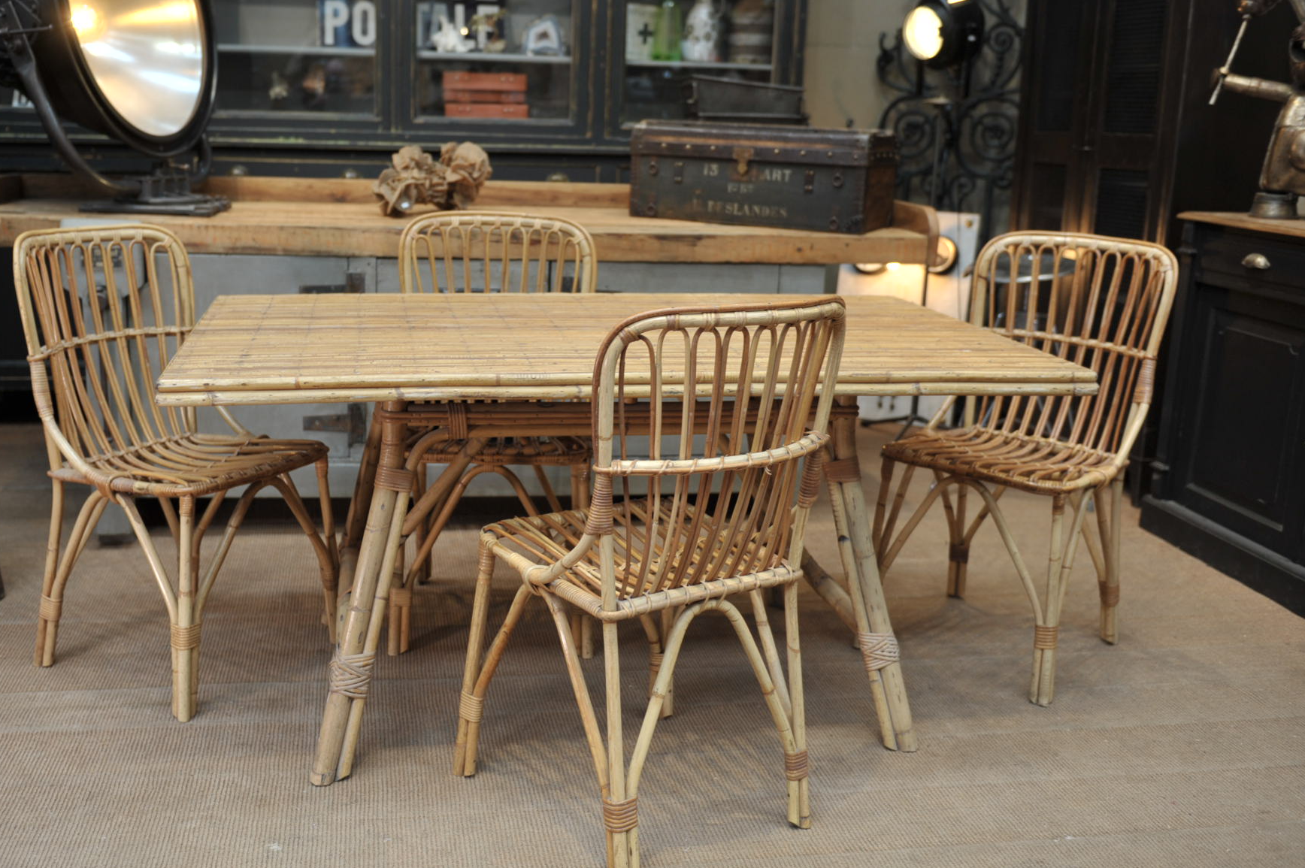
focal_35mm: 38
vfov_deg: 35.0
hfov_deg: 50.6
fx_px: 1377
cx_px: 562
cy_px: 411
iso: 400
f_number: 3.2
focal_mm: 31
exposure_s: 1/50
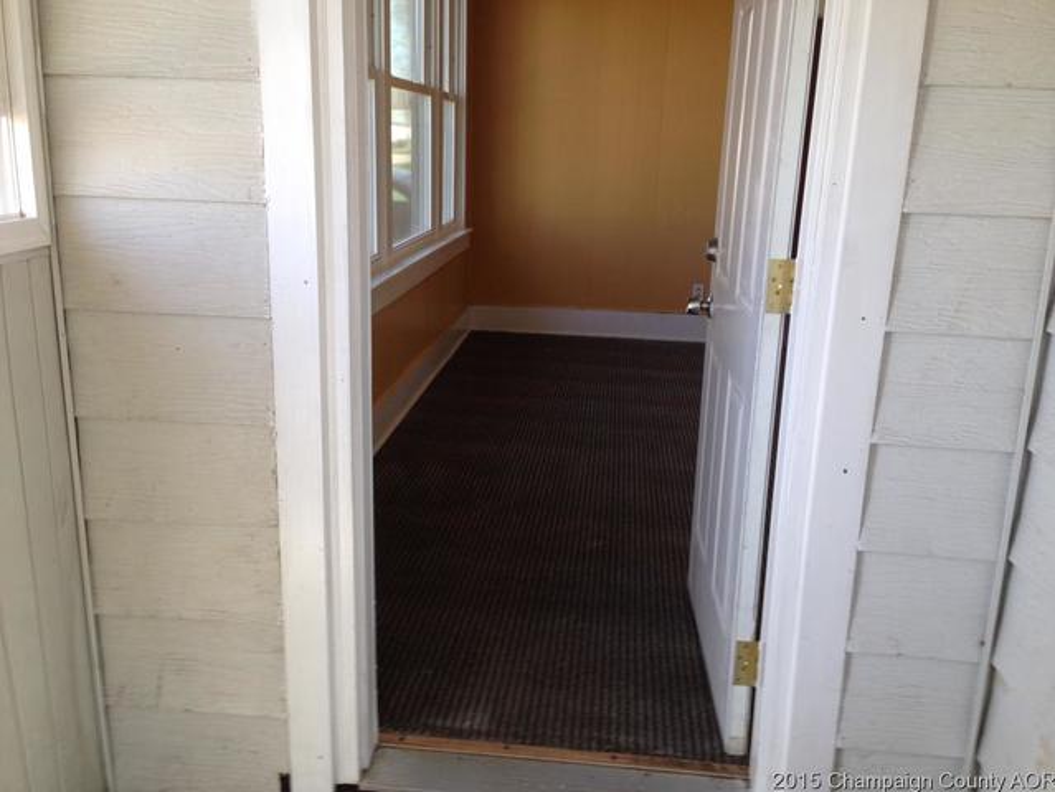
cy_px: 396
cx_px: 528
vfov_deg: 43.0
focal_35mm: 33
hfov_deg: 55.3
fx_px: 1006
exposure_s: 1/40
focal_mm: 4.12
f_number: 2.4
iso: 64
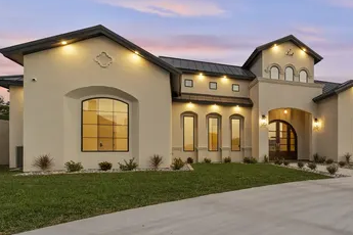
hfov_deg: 60.8
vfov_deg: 49.1
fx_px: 255
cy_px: 146
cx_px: 305
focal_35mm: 26
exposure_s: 1/2
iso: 100
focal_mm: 14
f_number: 8
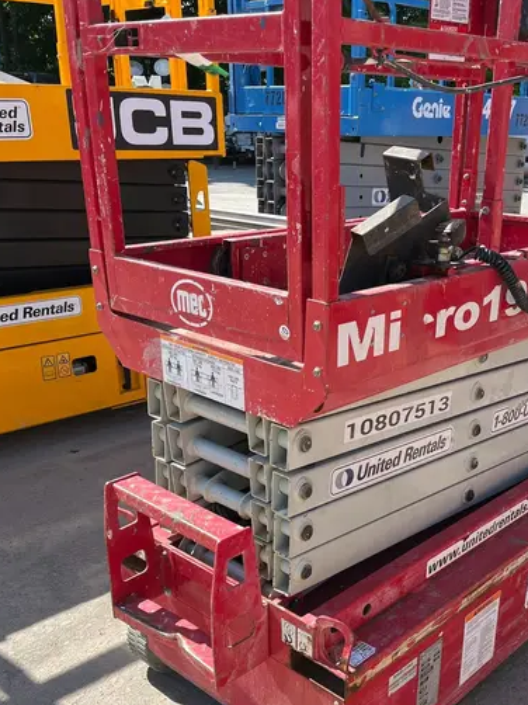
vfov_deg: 48.1
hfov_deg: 37.1
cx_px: 367
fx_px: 773
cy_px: 477
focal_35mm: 38
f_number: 1.6
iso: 50
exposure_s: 1/1600
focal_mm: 5.1
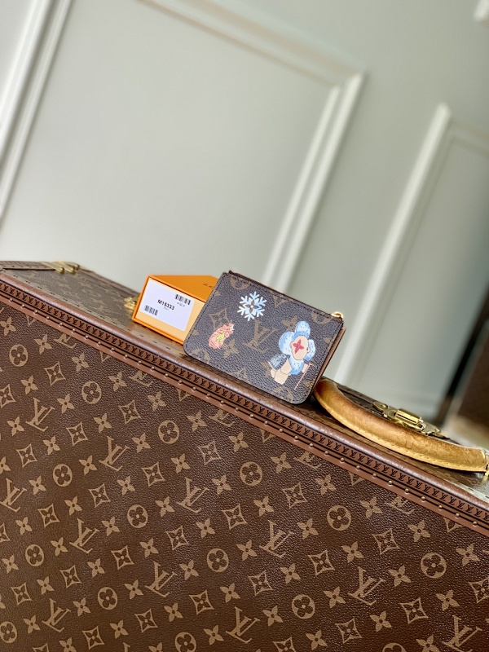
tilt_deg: -9.7
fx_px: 979
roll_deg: -20.5
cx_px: 244
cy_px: 326
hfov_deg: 28.0
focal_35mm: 52
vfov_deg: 36.8
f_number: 2.4
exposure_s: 1/165
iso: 16
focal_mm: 6
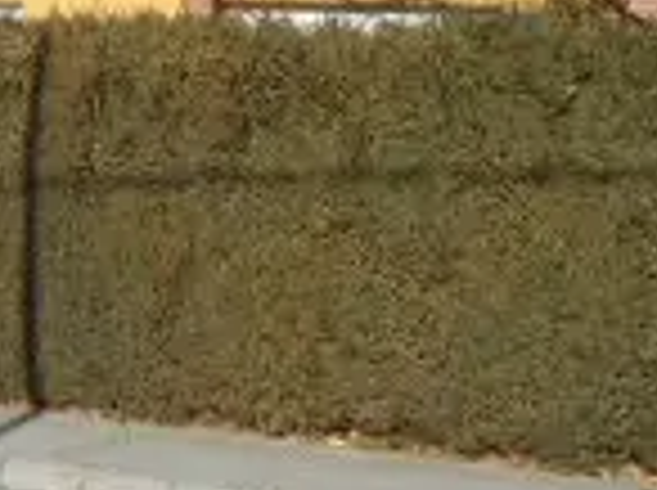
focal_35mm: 114
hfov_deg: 17.2
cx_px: 207
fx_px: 2160
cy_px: -184
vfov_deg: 12.5
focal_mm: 4.7
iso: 80
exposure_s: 1/250
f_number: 2.8
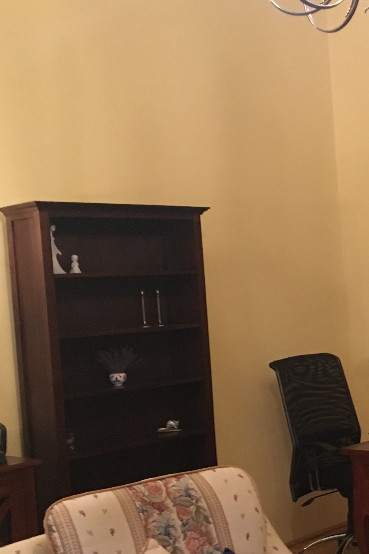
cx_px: 384
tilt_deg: -3.4
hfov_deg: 21.3
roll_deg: +3.3
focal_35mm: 61
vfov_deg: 32.8
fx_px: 938
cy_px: 338
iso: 200
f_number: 2.2
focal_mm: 4.15
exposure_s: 1/17
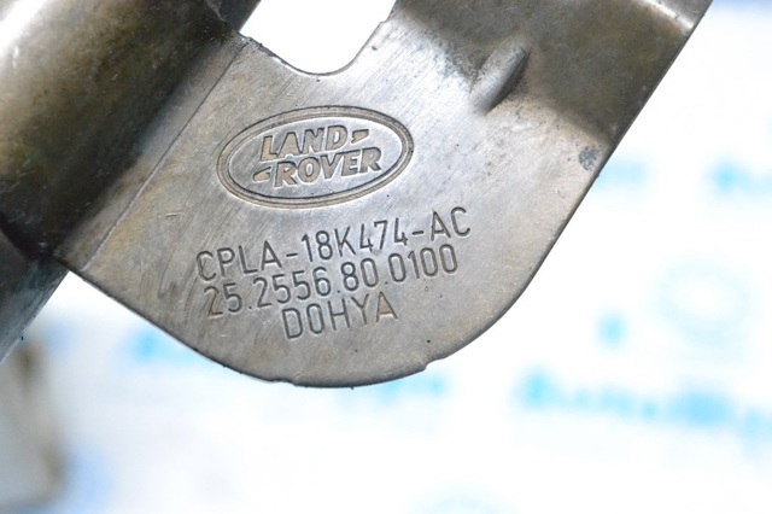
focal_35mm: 82
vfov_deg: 16.5
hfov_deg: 24.6
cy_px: 257
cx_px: 386
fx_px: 1768
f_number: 9
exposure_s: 1/160
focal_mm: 55
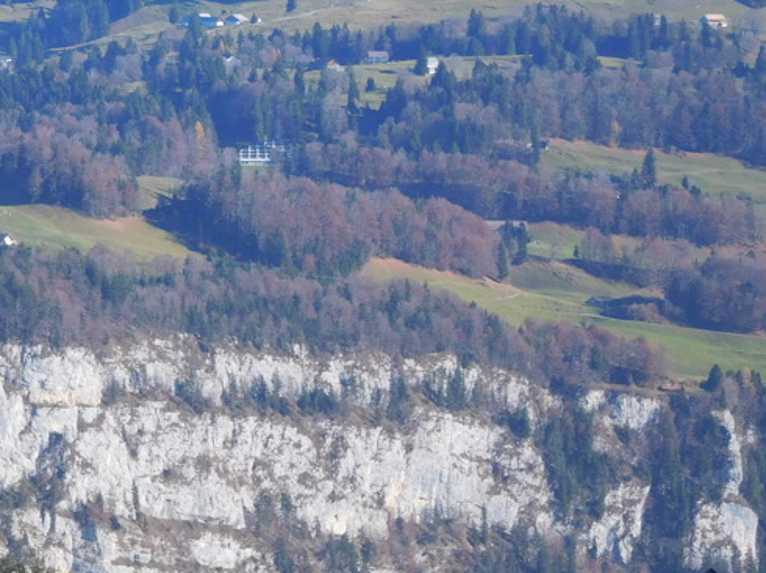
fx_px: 6746
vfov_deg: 4.9
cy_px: 512
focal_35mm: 305
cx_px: -40
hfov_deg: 6.5
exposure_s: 1/320
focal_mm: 25
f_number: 5.1
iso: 125
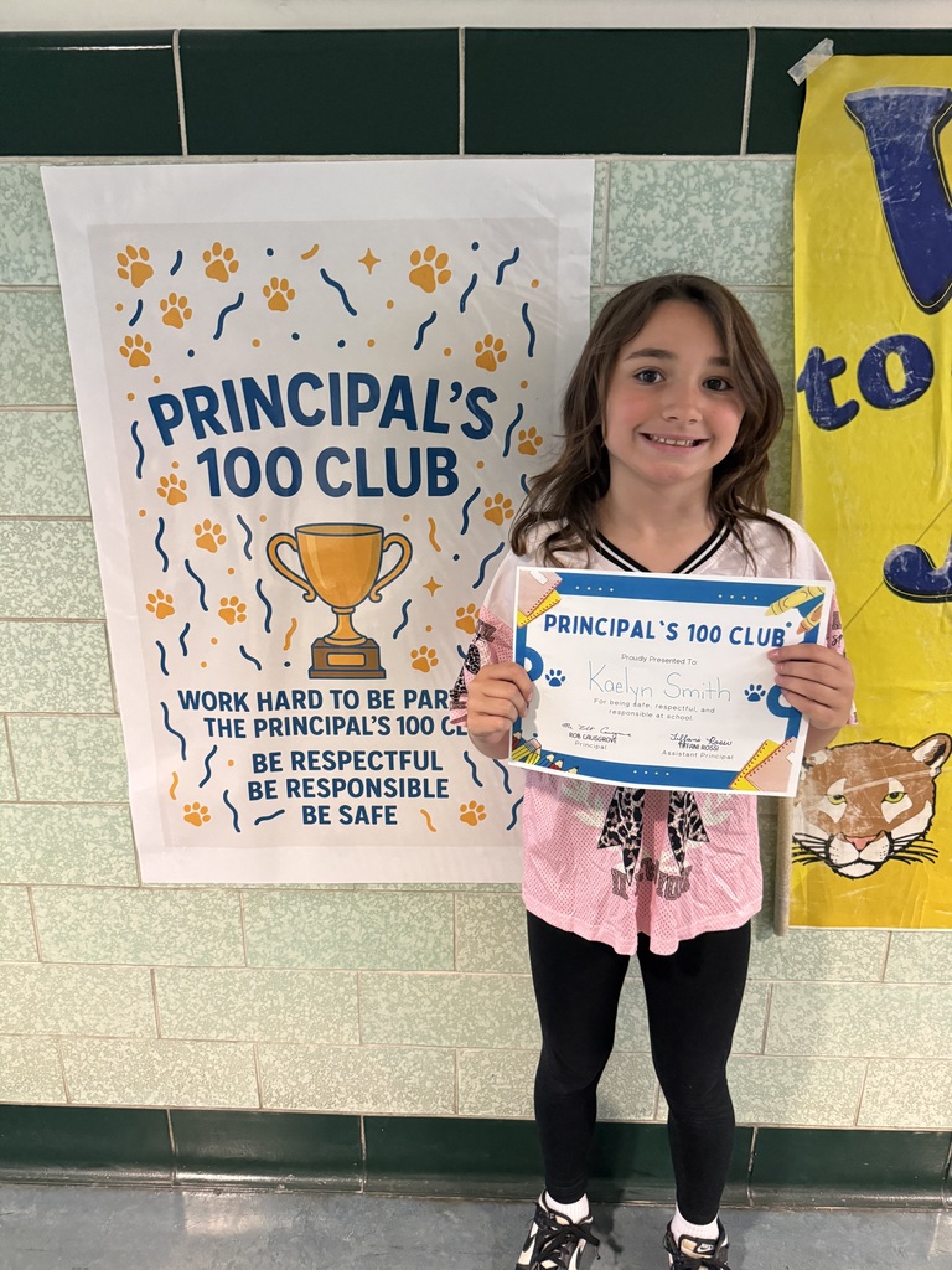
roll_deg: -2.2
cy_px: 635
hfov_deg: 56.8
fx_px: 880
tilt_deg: -18.1
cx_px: 476
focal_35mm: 24
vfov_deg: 71.6
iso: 640
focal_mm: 6.76
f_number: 1.78
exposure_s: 1/40
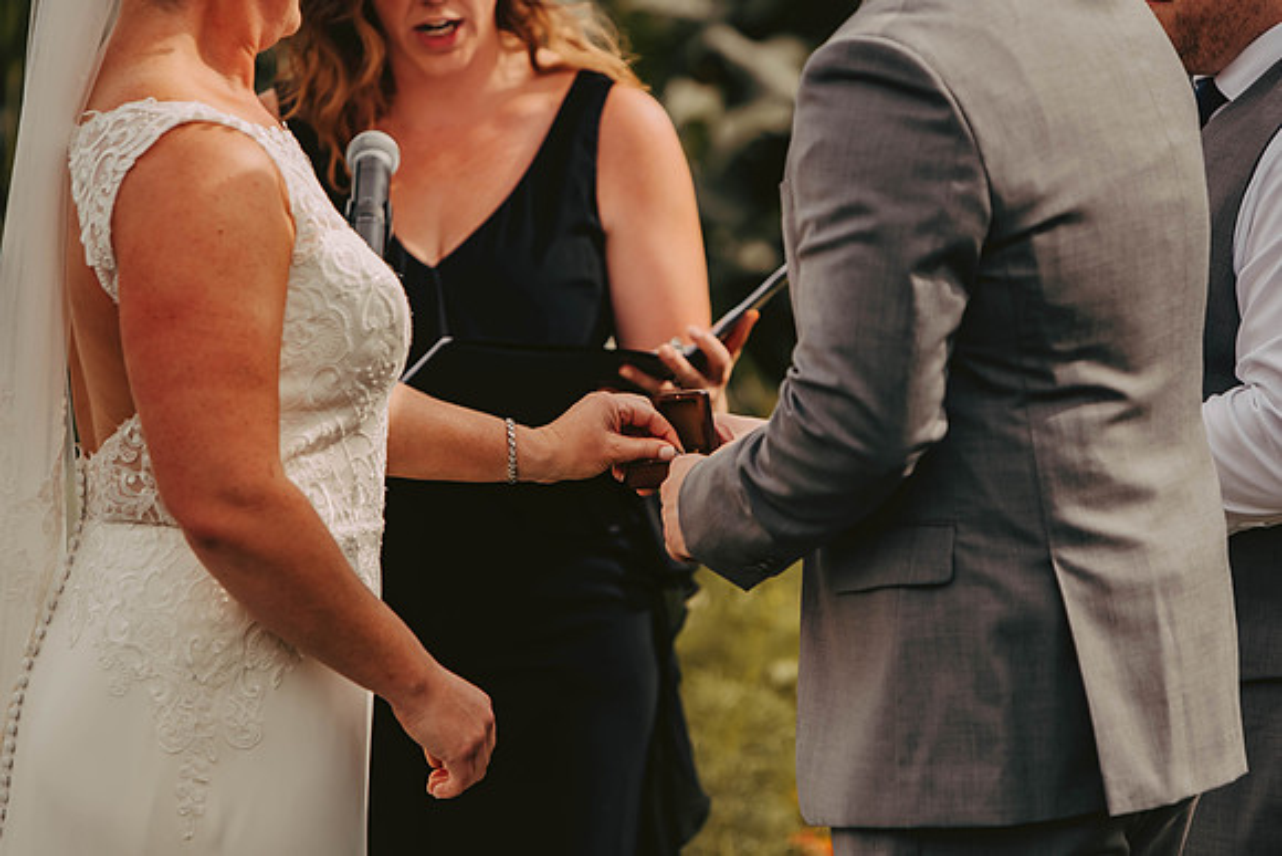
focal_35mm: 281
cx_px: 725
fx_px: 9995
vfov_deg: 4.9
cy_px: 435
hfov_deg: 7.3
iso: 200
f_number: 2.8
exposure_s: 1/1600
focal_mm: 185
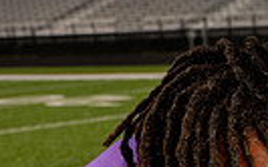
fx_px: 1029
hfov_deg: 14.7
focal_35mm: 141
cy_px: 408
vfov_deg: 8.5
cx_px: 240
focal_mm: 41
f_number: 8
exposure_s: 1/250
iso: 50
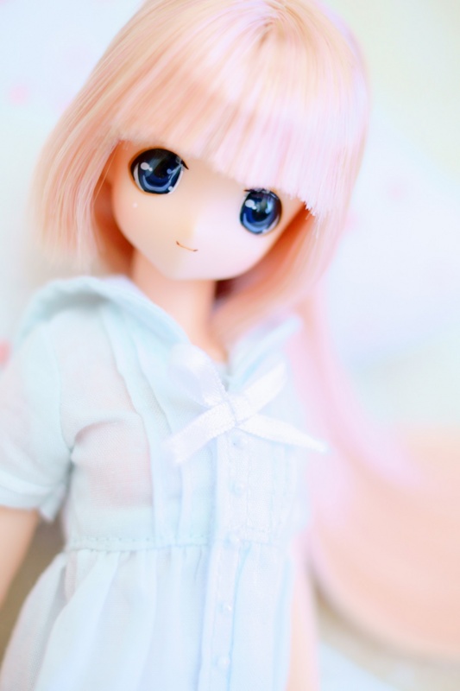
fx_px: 1007
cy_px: 346
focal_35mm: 52
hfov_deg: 25.7
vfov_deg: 37.9
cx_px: 230
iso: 200
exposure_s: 1/160
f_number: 2.2
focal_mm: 35
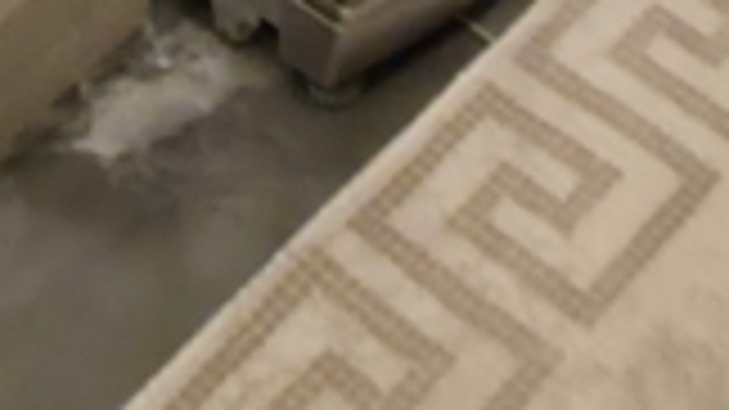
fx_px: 2473
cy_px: -2012
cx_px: 572
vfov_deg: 5.3
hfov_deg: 16.7
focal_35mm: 128
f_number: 1.9
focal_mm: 2.2
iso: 100
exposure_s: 1/33.3
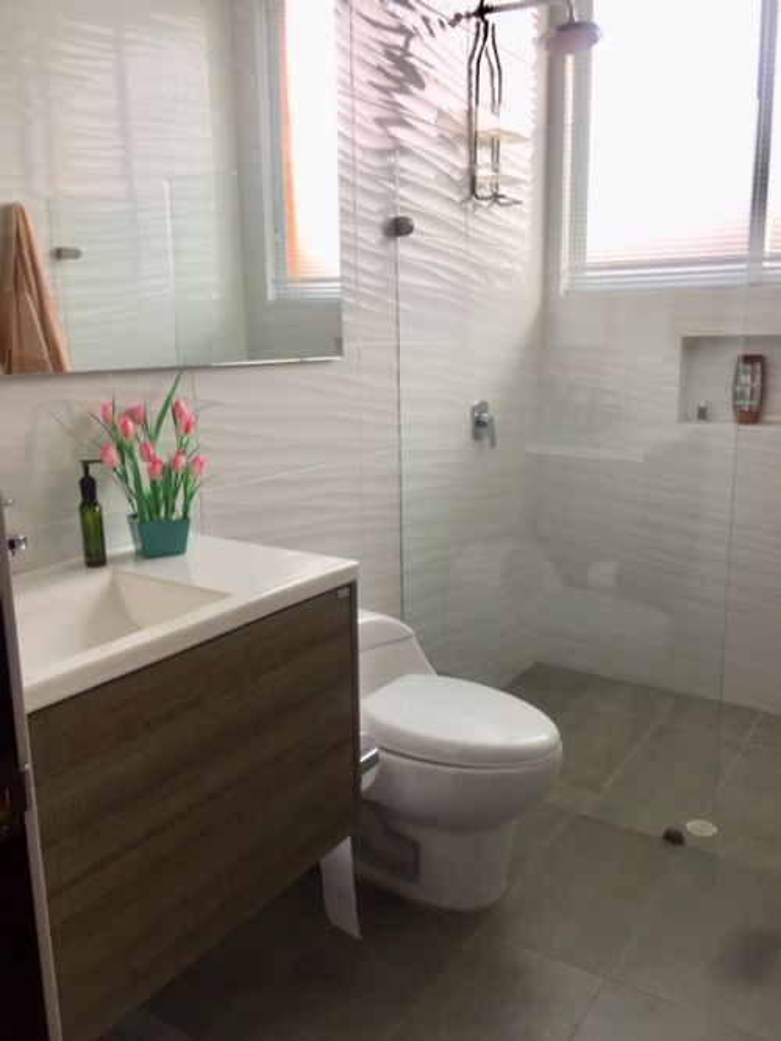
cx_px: 390
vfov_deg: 61.7
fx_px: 873
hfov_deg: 48.2
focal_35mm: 29
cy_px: 520
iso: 32
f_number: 2.2
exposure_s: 1/50
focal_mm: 4.15
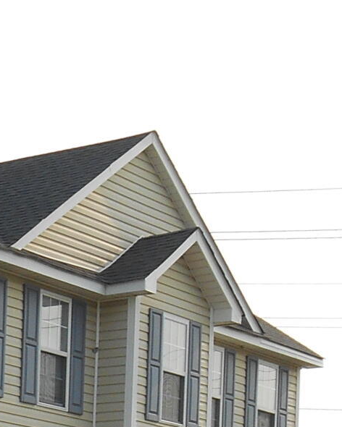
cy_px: 667
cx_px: -220
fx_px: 1632
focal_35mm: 129
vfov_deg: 13.9
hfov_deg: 11.3
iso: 80
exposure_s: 1/640
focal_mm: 4.7
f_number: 3.4
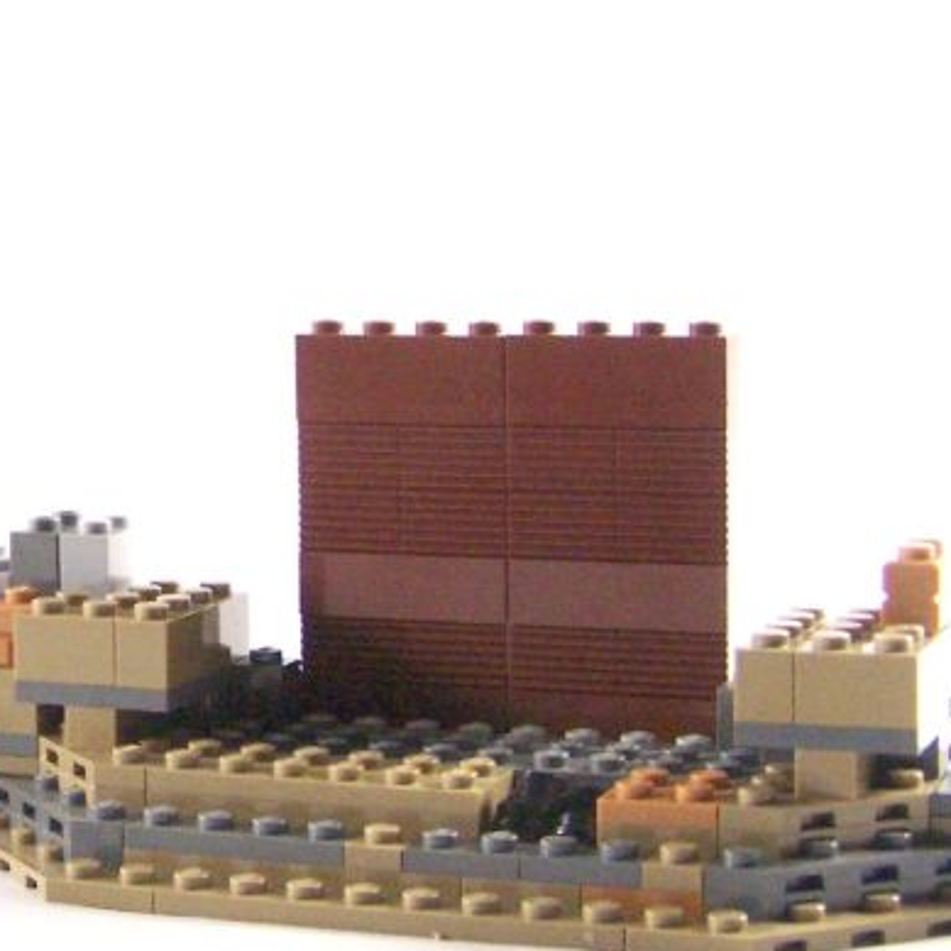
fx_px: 2891
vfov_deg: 18.7
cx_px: 44
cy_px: 447
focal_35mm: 93
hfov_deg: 18.3
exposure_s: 1/60
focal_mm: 6.7
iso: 400
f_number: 3.2
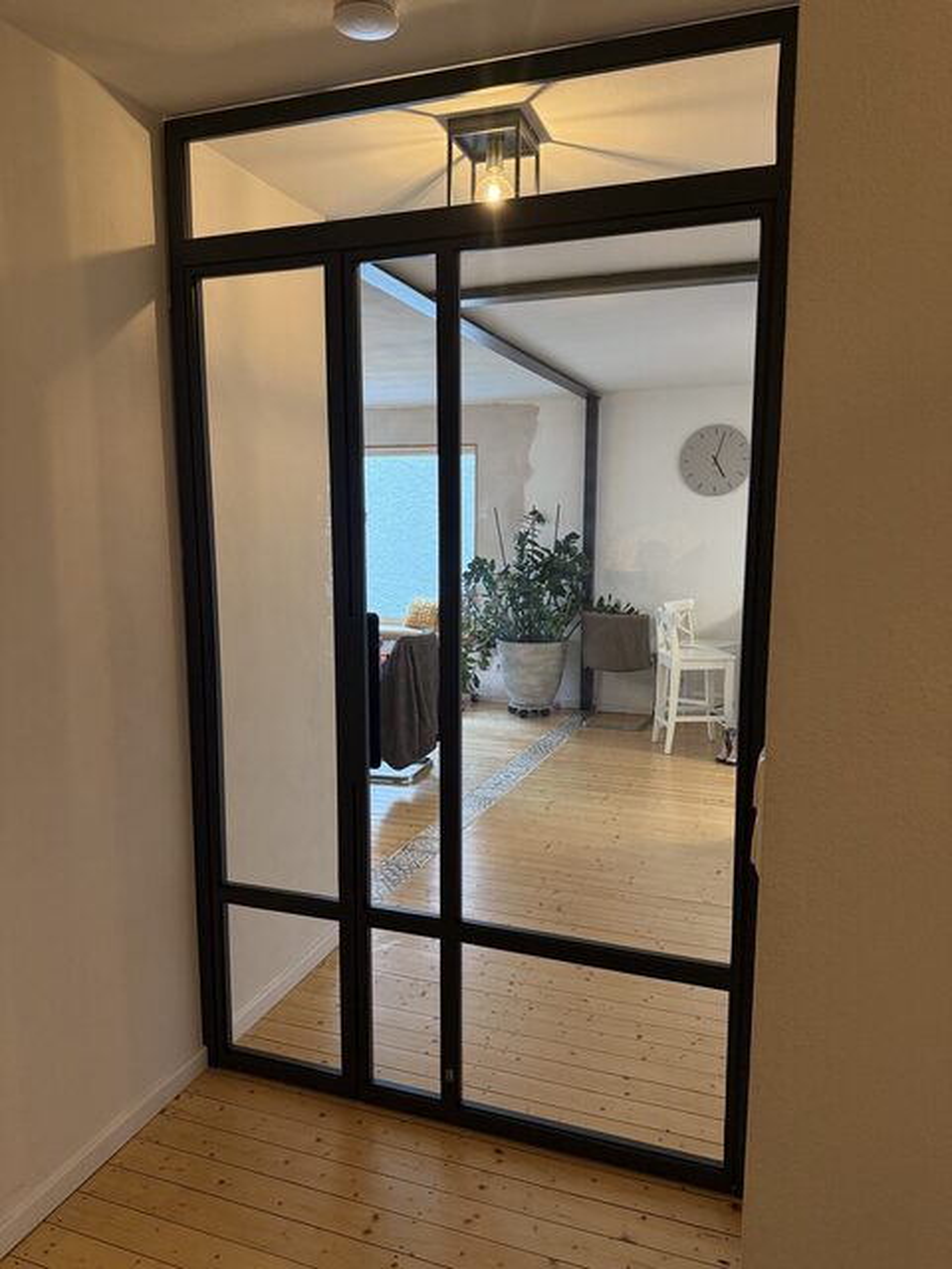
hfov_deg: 56.8
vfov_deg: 71.6
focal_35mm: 24
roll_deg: -0.3
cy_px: 634
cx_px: 476
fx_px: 880
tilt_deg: -8.2
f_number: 1.78
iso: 400
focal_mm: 6.76
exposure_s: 1/100
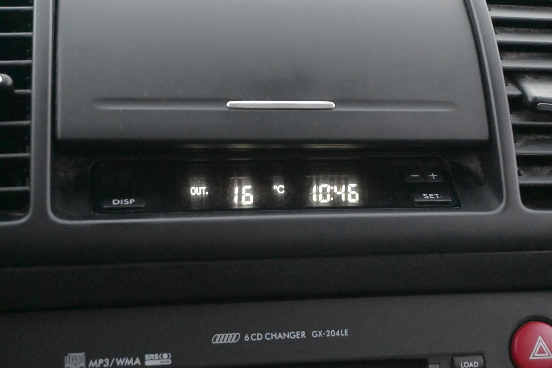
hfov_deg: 35.1
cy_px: 184
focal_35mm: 57
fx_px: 874
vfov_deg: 23.8
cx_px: 276
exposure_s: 1/60
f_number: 5.6
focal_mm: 38
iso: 16000
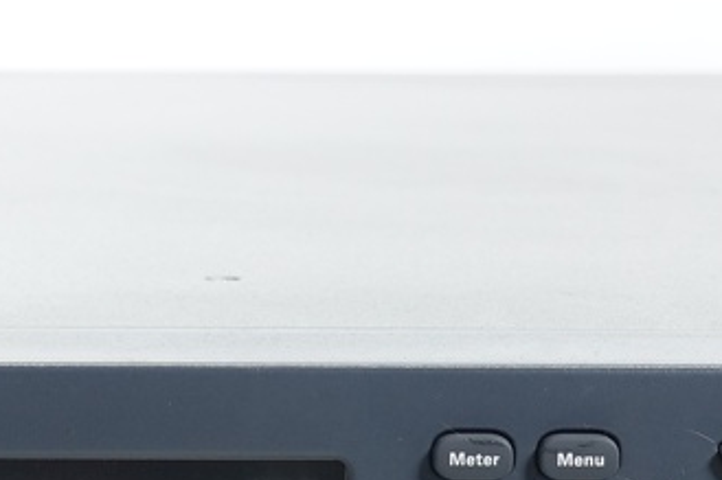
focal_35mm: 180
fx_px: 3608
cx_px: 182
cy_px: 347
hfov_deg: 11.4
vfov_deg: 7.6
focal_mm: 13.72
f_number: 4
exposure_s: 1/80
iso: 125
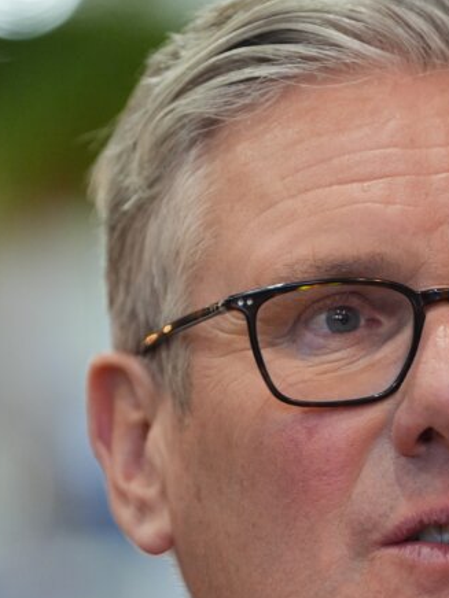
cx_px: 464
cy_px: 403
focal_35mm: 424
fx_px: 7333
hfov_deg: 3.5
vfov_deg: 4.7
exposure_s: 1/400
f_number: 2.8
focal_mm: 178
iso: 2000
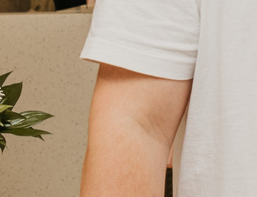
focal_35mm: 196
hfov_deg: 10.0
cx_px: 197
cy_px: 45
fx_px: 1465
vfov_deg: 7.7
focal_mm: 24
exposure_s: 1/160
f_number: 4
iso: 200
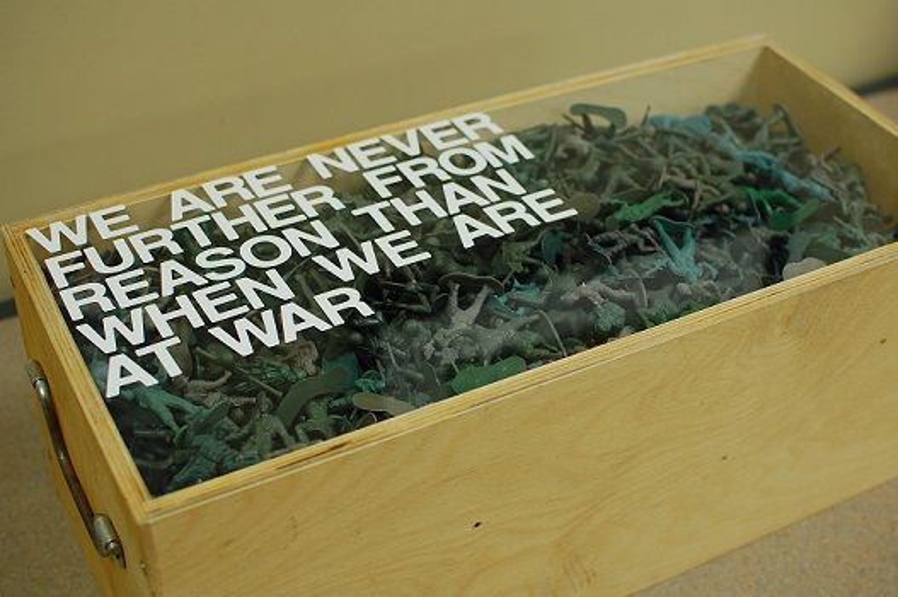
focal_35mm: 52
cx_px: 449
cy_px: 298
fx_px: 1308
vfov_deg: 25.7
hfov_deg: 37.9
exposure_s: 1/30
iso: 220
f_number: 3.2
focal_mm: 35
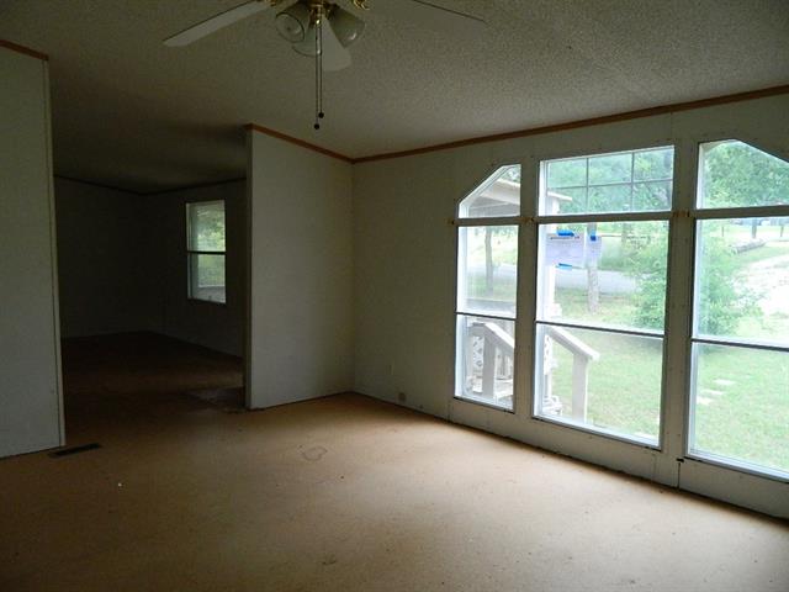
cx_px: 394
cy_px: 296
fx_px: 570
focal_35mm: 25
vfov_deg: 54.9
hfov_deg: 69.4
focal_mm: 4.5
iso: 400
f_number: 3.1
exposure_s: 1/250
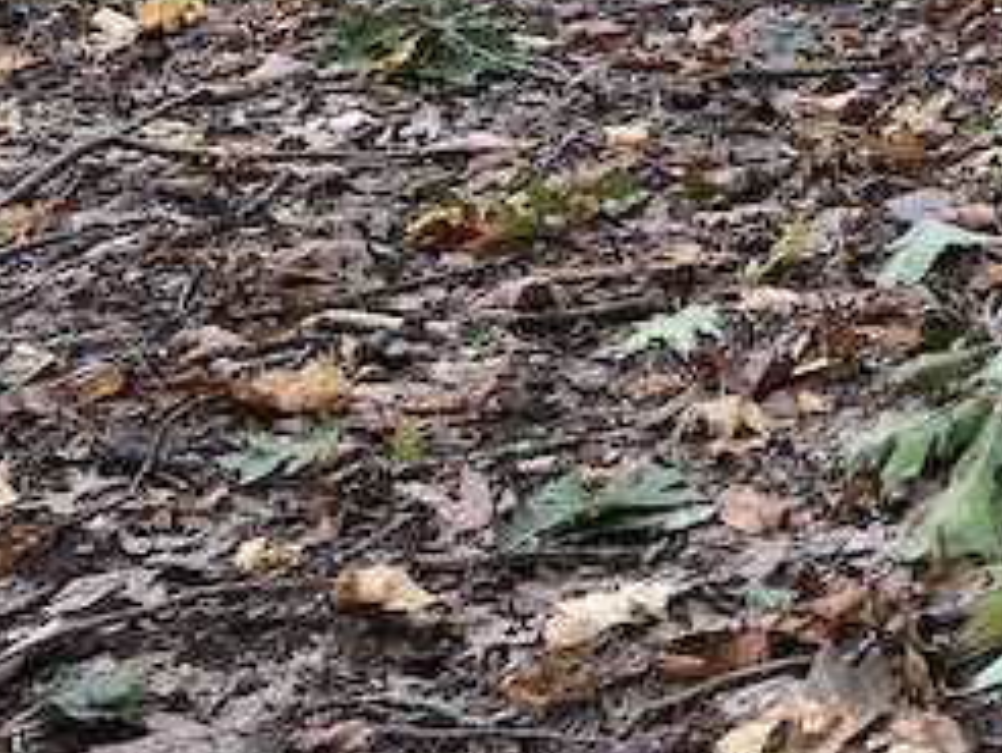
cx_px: 1169
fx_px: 2637
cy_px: -322
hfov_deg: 20.3
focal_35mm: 91
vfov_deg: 15.2
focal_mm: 3.99
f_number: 1.8
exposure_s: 1/40
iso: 25
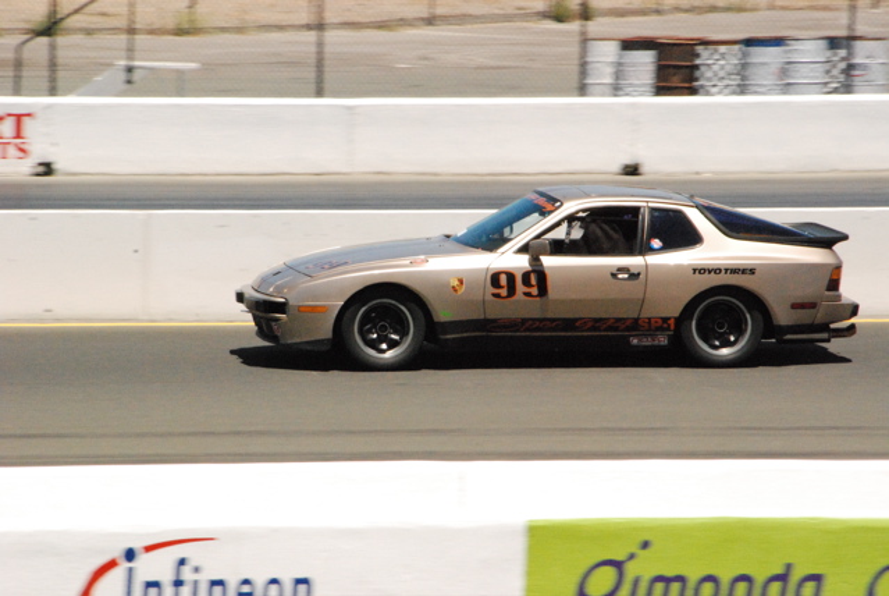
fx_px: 7418
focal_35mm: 300
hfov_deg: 6.9
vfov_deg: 4.6
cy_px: 298
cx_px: 444
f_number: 29
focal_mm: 200
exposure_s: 1/640
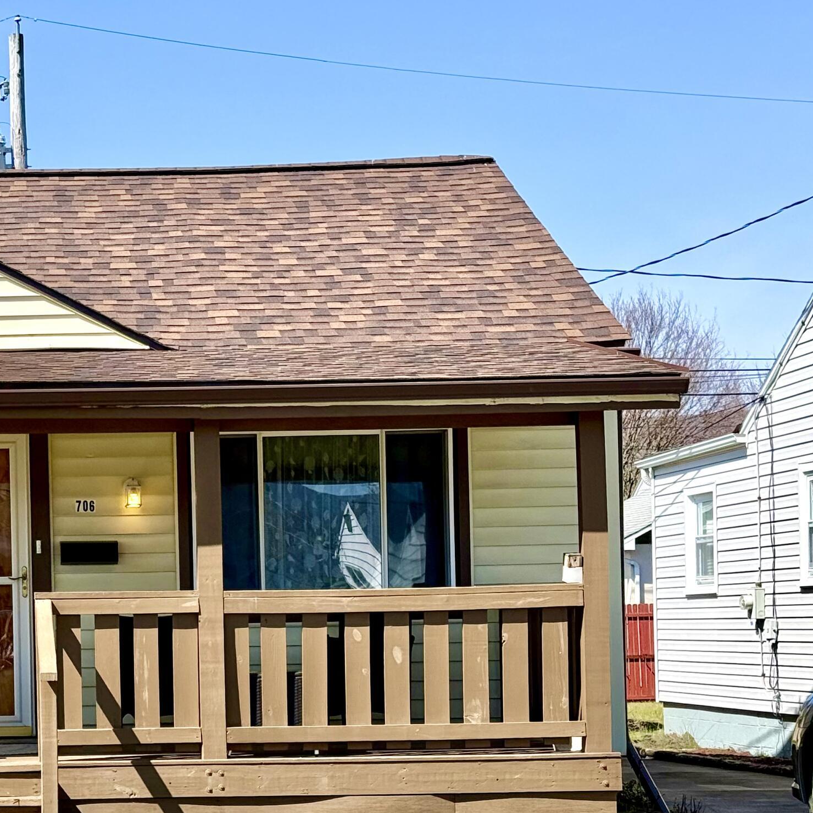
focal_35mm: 86
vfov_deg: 20.1
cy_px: 582
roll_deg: +1.6
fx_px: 2285
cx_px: -2
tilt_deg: +1.6
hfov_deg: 19.6
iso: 64
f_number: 1.78
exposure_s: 1/3891
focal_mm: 6.76
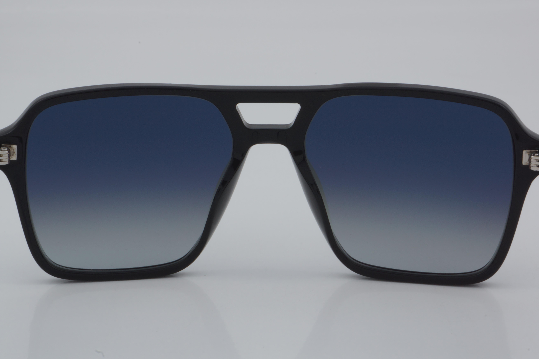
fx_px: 1235
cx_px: 270
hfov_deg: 24.6
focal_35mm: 82
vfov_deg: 16.6
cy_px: 180
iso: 100
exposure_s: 1/4
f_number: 32
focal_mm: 55
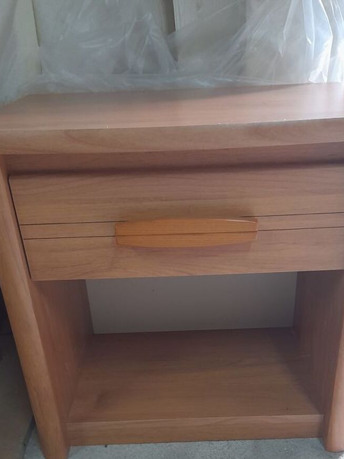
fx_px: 503
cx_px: 188
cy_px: 348
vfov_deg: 47.0
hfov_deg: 37.7
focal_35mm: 38
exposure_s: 1/25
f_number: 2
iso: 400
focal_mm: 4.6
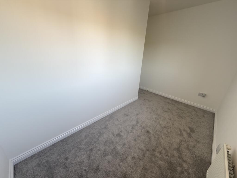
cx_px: 118
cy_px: 89
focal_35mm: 14
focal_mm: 2.22
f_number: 2.2
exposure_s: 1/100
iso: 320
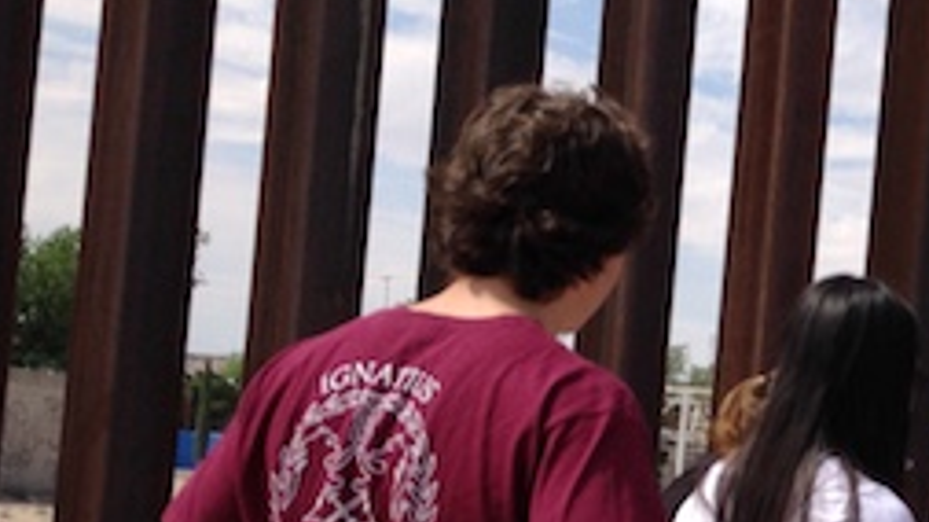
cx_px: 1160
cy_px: 500
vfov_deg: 13.1
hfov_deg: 21.5
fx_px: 2240
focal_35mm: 91
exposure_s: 1/1748
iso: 50
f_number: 2.4
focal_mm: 4.12
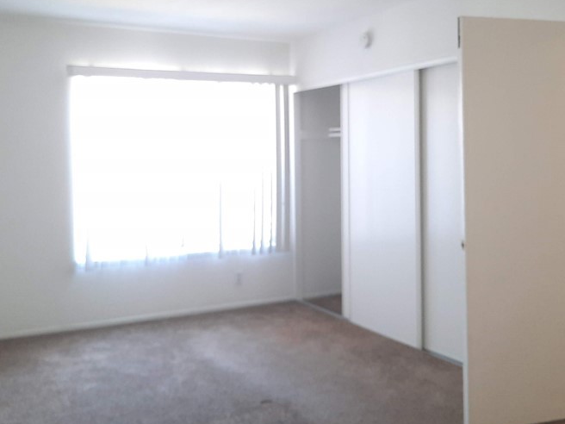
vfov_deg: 36.6
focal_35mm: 39
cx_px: 289
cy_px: 159
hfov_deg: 47.9
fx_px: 637
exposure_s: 1/60
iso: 500
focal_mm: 4.6
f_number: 2
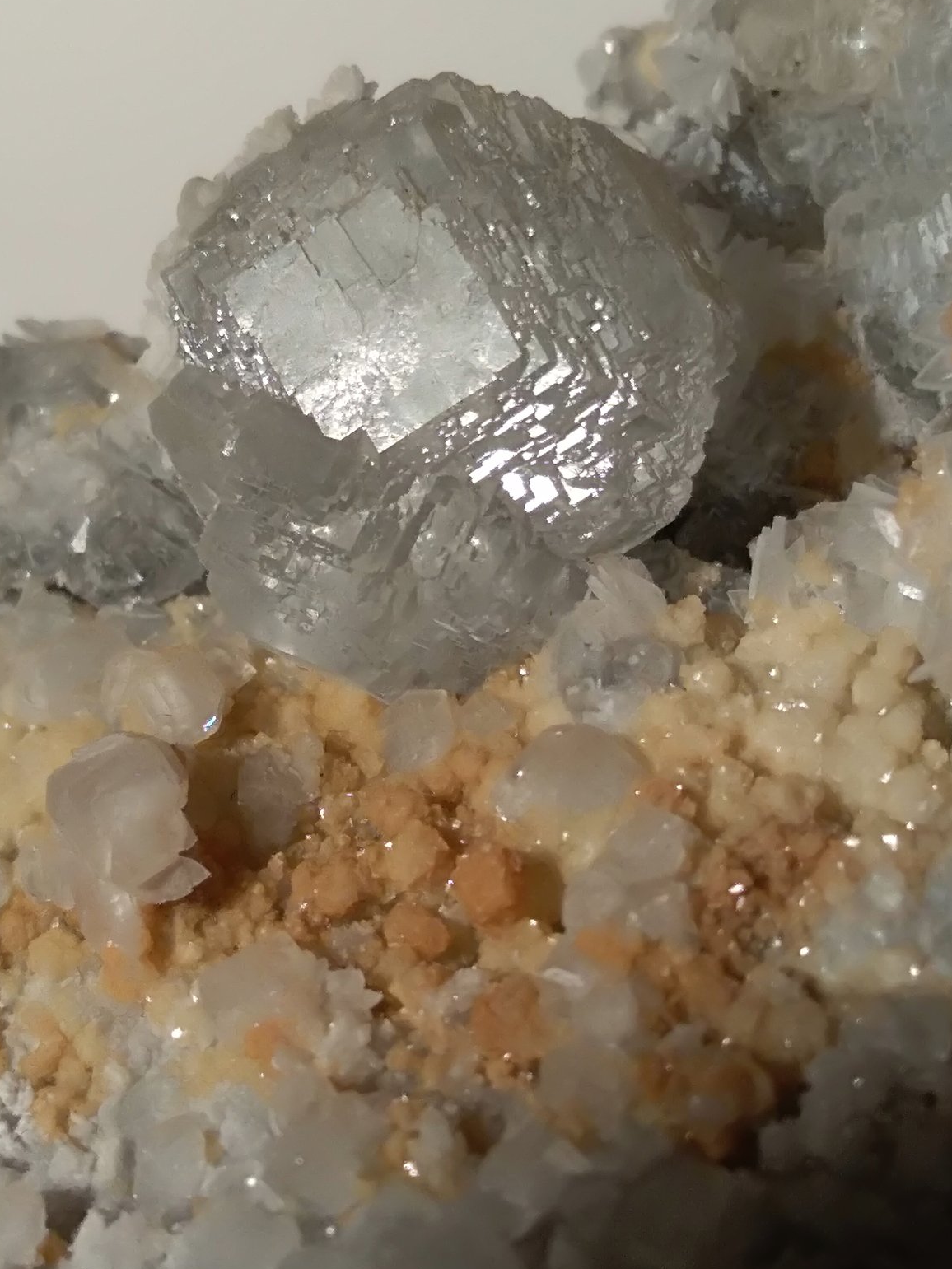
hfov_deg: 51.4
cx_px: 489
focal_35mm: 27
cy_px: 633
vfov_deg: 65.3
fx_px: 990
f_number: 2
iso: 197
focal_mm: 3.54
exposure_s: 1/100
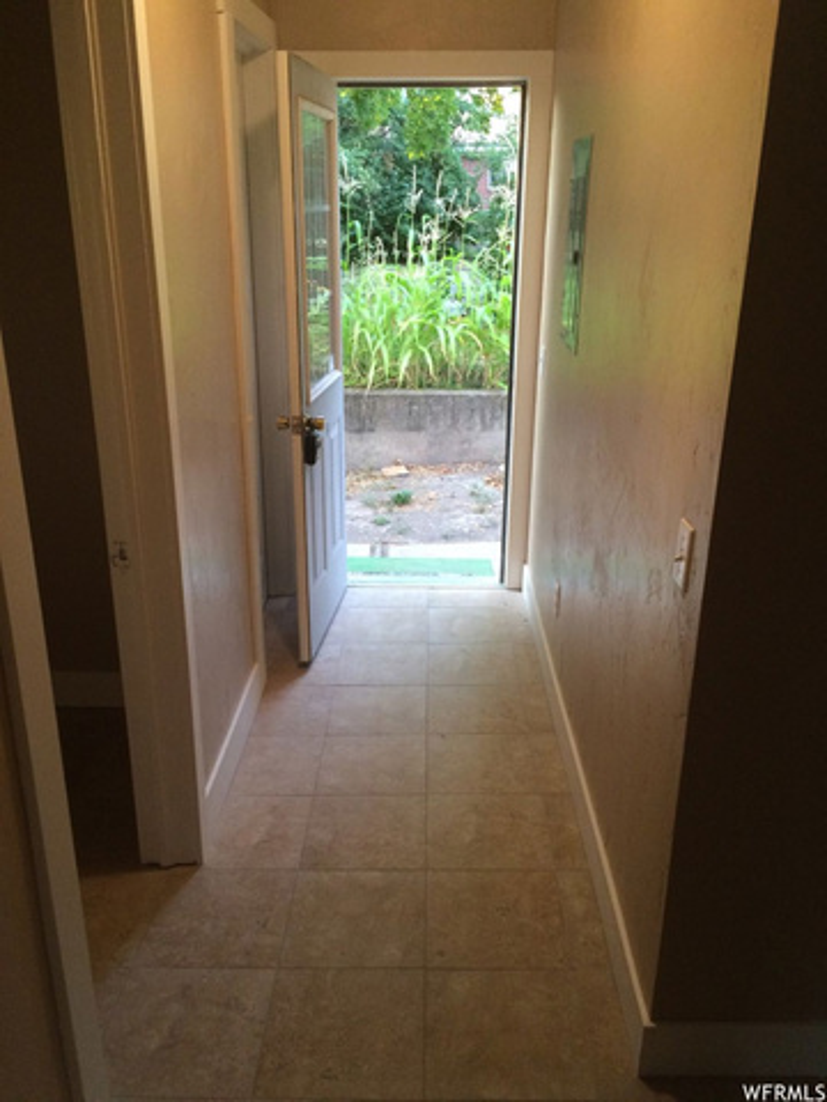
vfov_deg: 61.7
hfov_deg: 48.2
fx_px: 924
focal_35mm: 29
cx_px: 414
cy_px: 551
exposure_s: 1/30
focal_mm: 4.15
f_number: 2.2
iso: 125
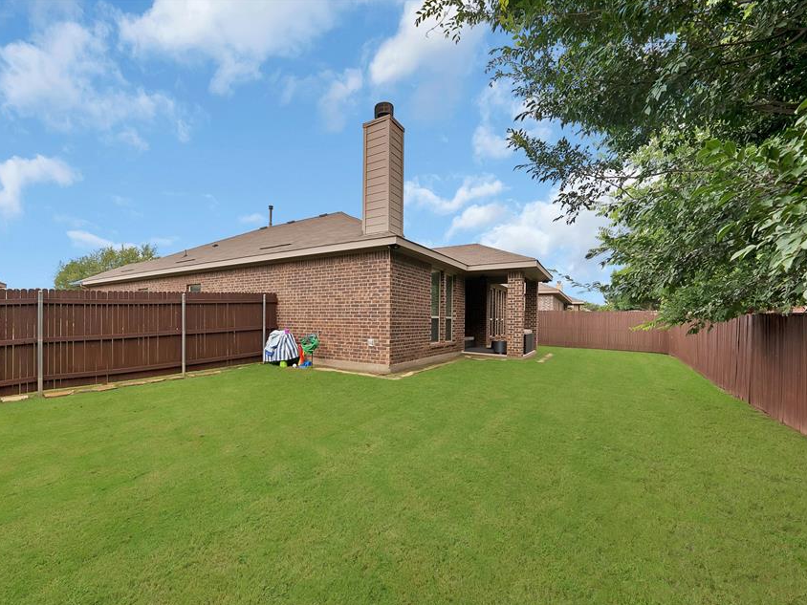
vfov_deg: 85.5
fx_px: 326
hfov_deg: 101.6
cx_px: 358
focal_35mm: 14
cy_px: 324
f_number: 9
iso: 640
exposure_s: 1/200
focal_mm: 12
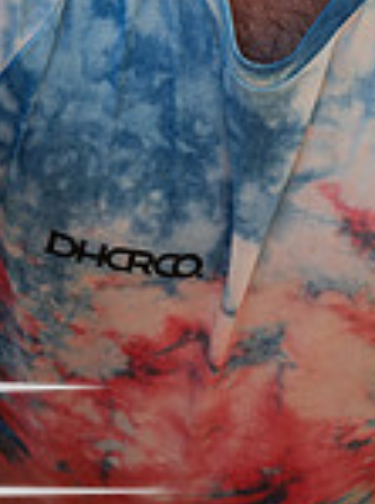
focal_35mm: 909
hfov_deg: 1.6
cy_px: -14
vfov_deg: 2.2
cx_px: 373
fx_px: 13187
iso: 250
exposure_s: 1/1000
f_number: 2.8
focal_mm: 150
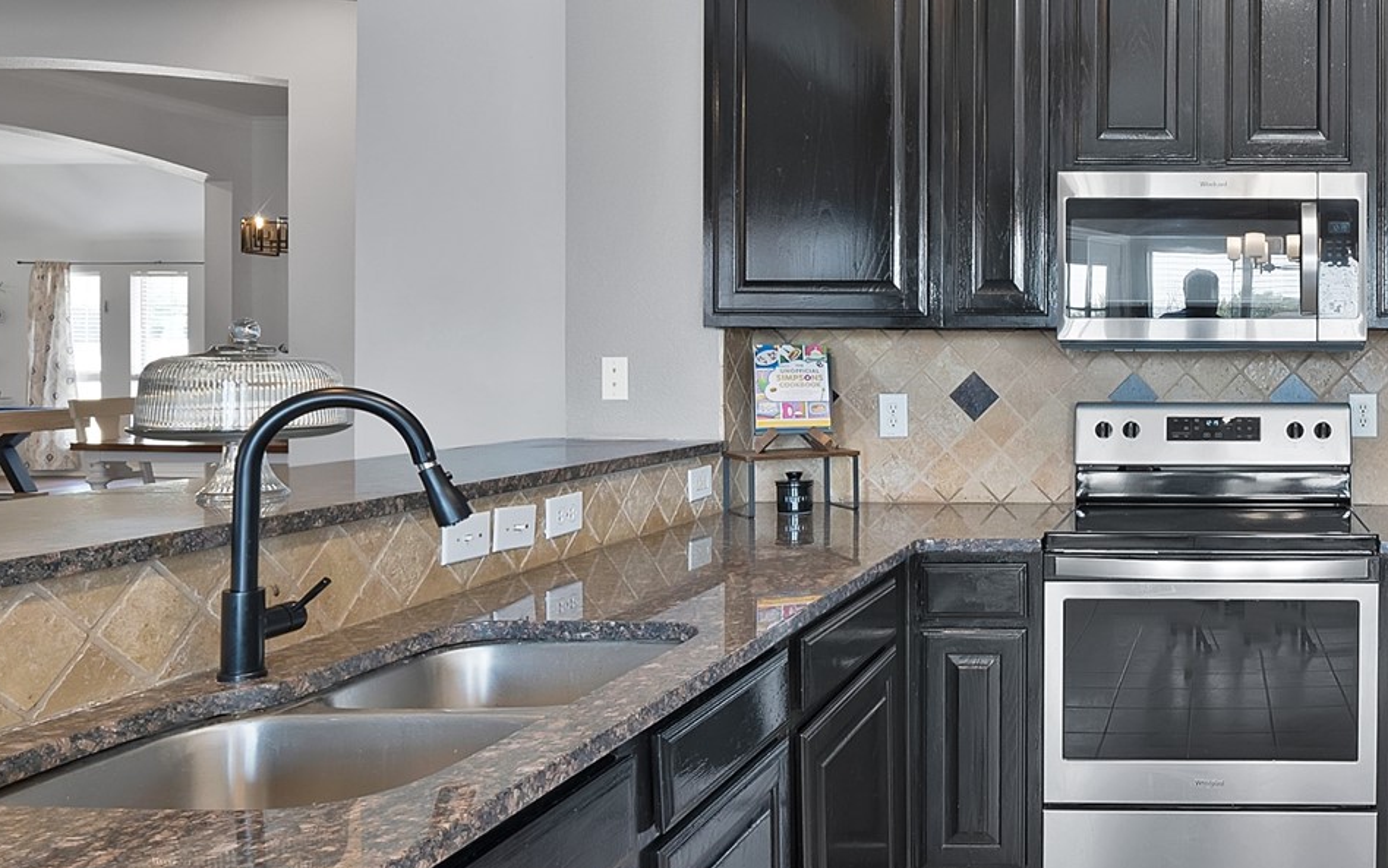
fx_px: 1059
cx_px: 1220
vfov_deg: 44.4
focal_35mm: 28
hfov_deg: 58.0
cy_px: 357
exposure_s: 1
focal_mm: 12
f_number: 9
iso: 640
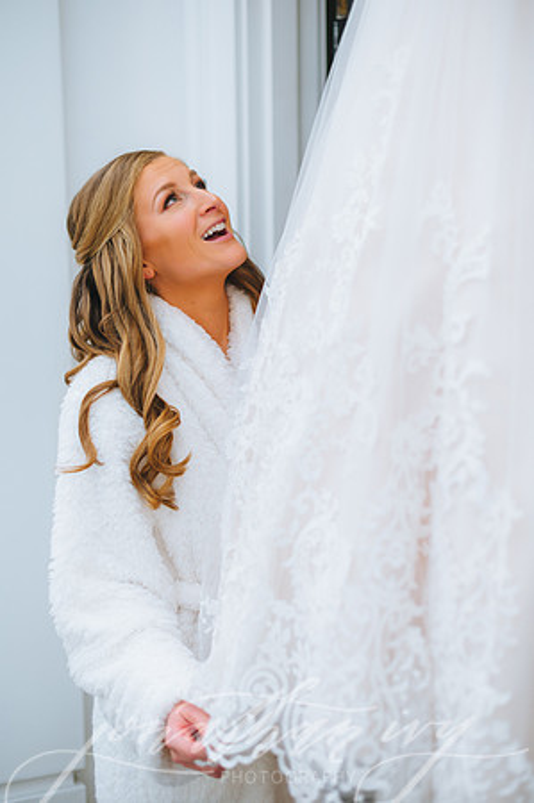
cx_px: 267
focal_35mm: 50
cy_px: 402
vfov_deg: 39.6
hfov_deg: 26.9
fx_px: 1115
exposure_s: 1/400
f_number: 2
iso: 250
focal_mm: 50
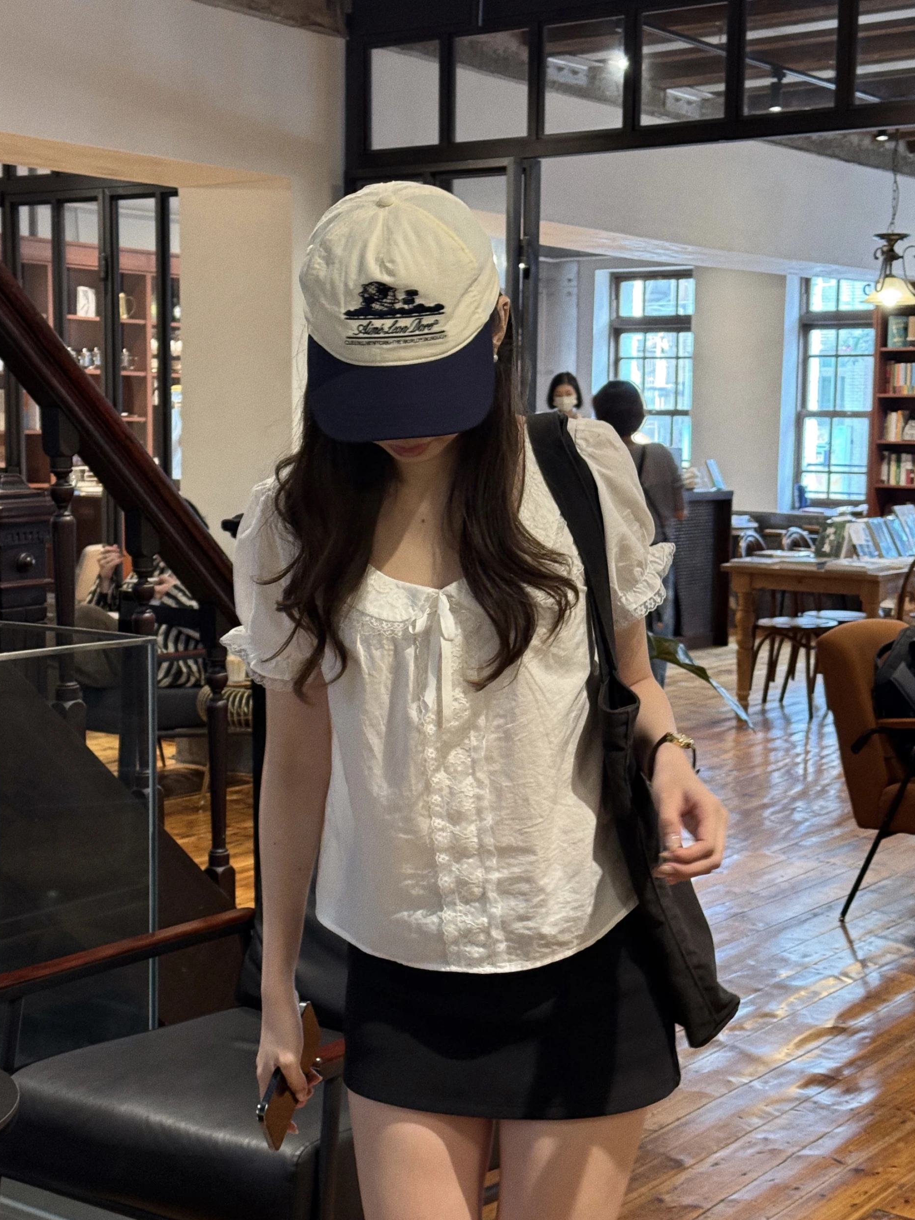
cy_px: 604
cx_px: 488
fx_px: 1939
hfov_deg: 26.6
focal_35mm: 55
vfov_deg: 34.9
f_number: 1.78
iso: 250
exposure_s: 1/40
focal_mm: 6.76
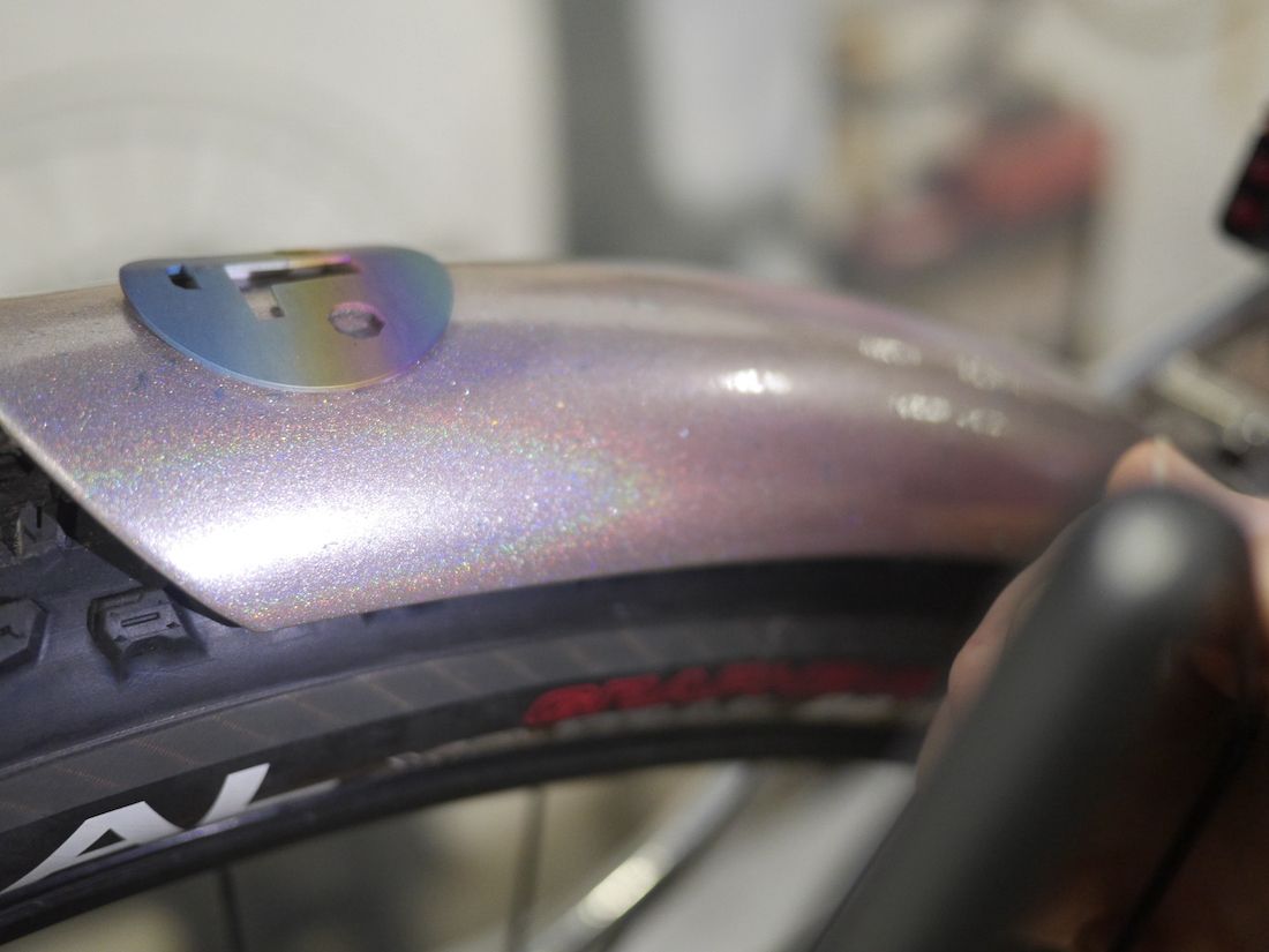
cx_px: 634
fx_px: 1466
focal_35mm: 40
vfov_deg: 36.0
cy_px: 476
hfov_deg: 46.8
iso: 1600
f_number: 1.7
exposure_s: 1/125
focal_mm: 20
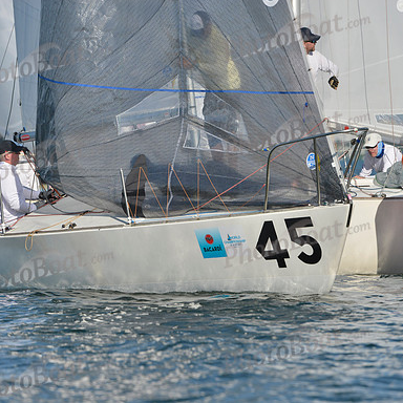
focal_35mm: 513
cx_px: 169
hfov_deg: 3.4
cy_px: 201
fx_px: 6757
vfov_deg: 3.4
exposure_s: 1/1000
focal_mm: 400
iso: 200
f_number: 8
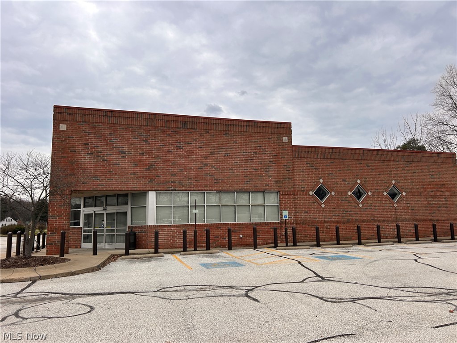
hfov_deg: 67.3
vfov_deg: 53.1
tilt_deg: +8.4
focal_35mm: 26
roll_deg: +1.4
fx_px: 343
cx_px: 228
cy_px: 172
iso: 50
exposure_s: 1/3704
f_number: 1.5
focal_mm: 5.7
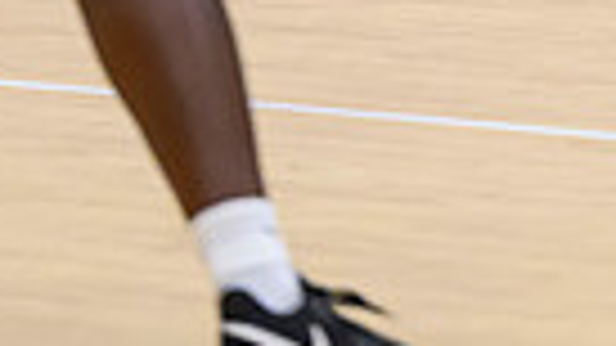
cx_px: 965
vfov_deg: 1.1
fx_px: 18797
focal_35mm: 1151
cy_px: -768
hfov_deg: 1.9
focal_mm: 200
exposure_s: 1/1000
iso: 4000
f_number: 3.2
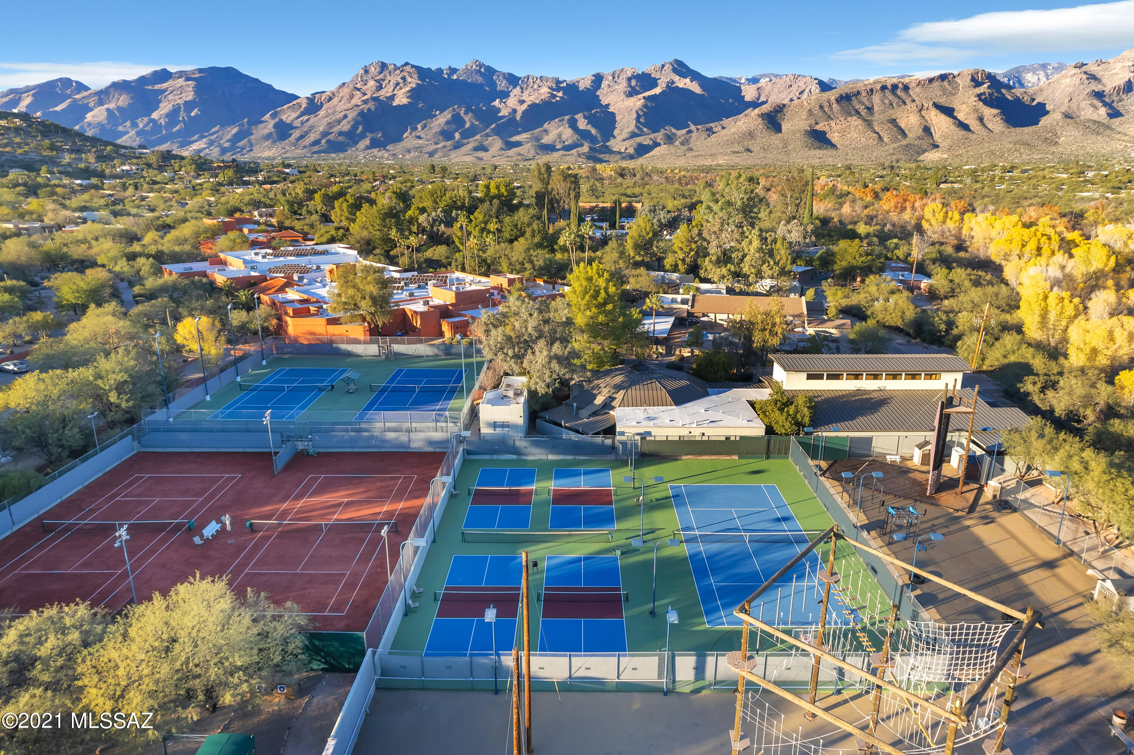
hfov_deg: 78.6
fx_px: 693
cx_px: 567
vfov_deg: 57.2
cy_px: 378
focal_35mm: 22
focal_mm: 8.38
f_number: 2.8
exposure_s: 1/1500
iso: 100
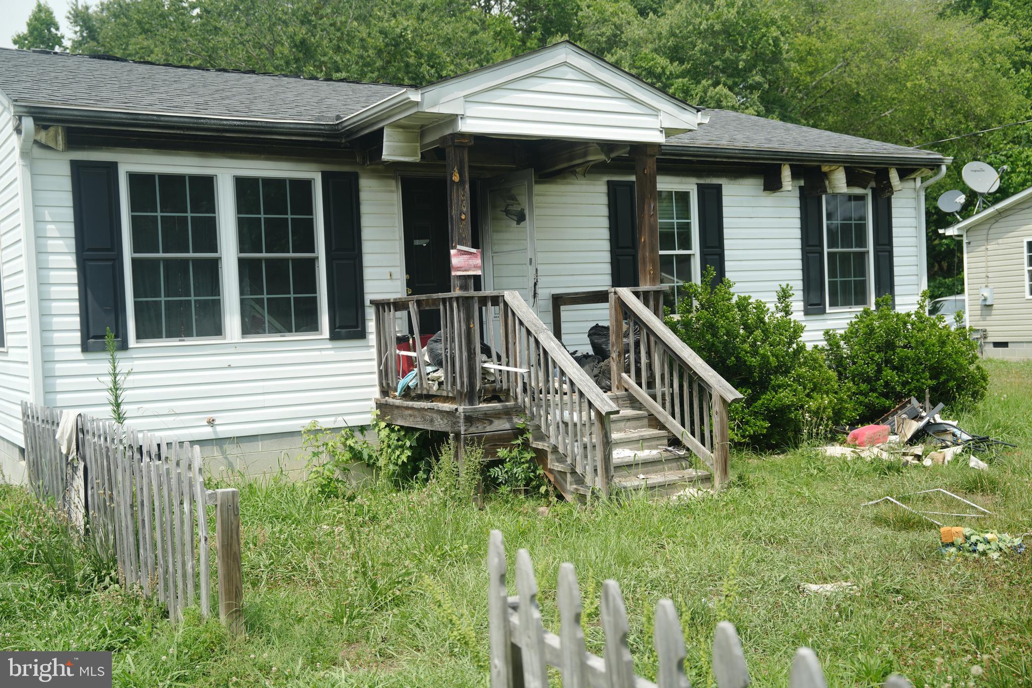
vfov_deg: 35.0
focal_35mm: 38
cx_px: 516
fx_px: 1089
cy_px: 344
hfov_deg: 50.7
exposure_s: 1/200
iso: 100
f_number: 2.8
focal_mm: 38
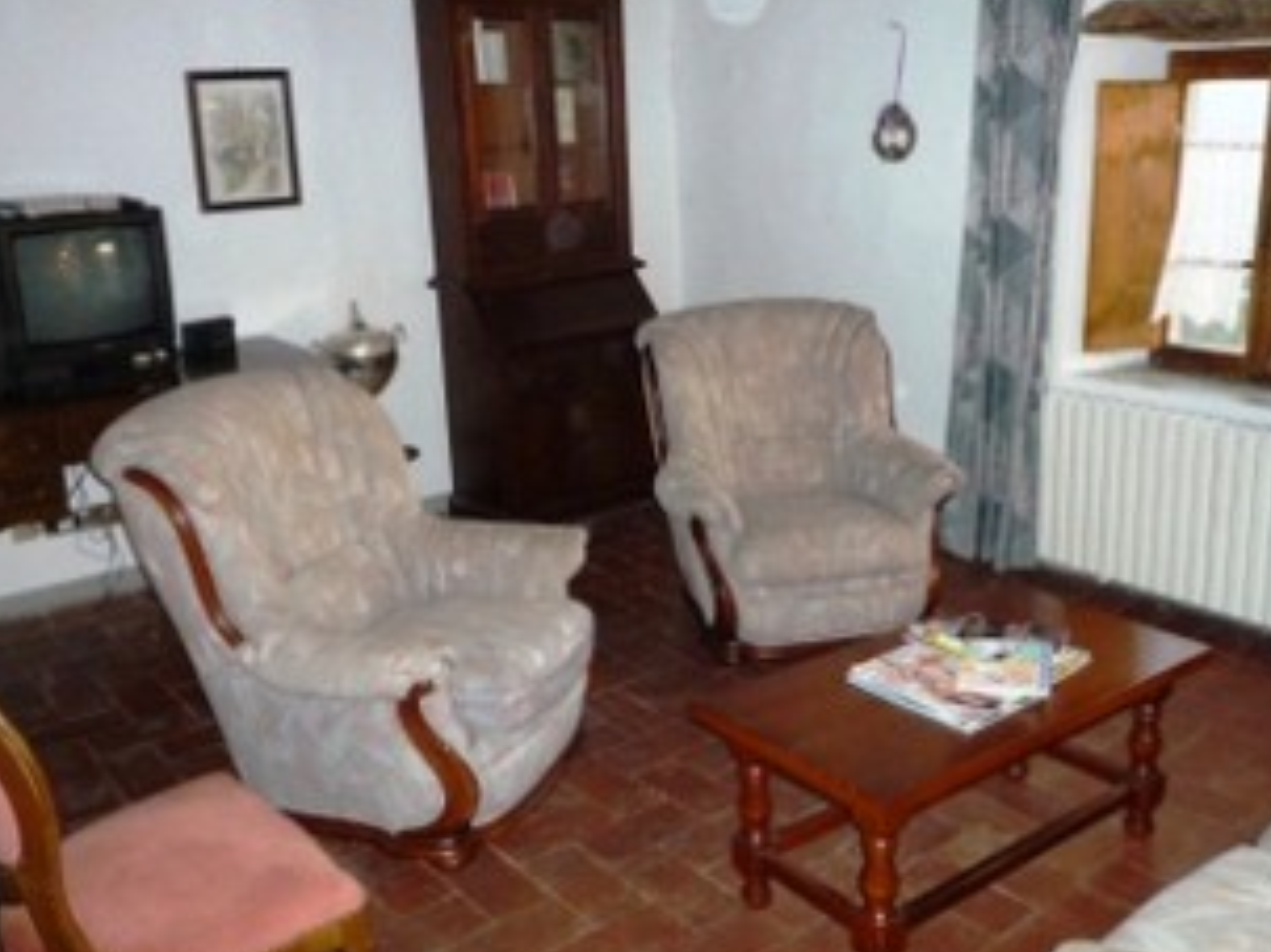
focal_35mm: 33
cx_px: 659
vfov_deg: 42.9
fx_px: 1211
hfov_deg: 55.4
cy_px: 470
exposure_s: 1/30
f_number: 2.8
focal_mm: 4.4
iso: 320
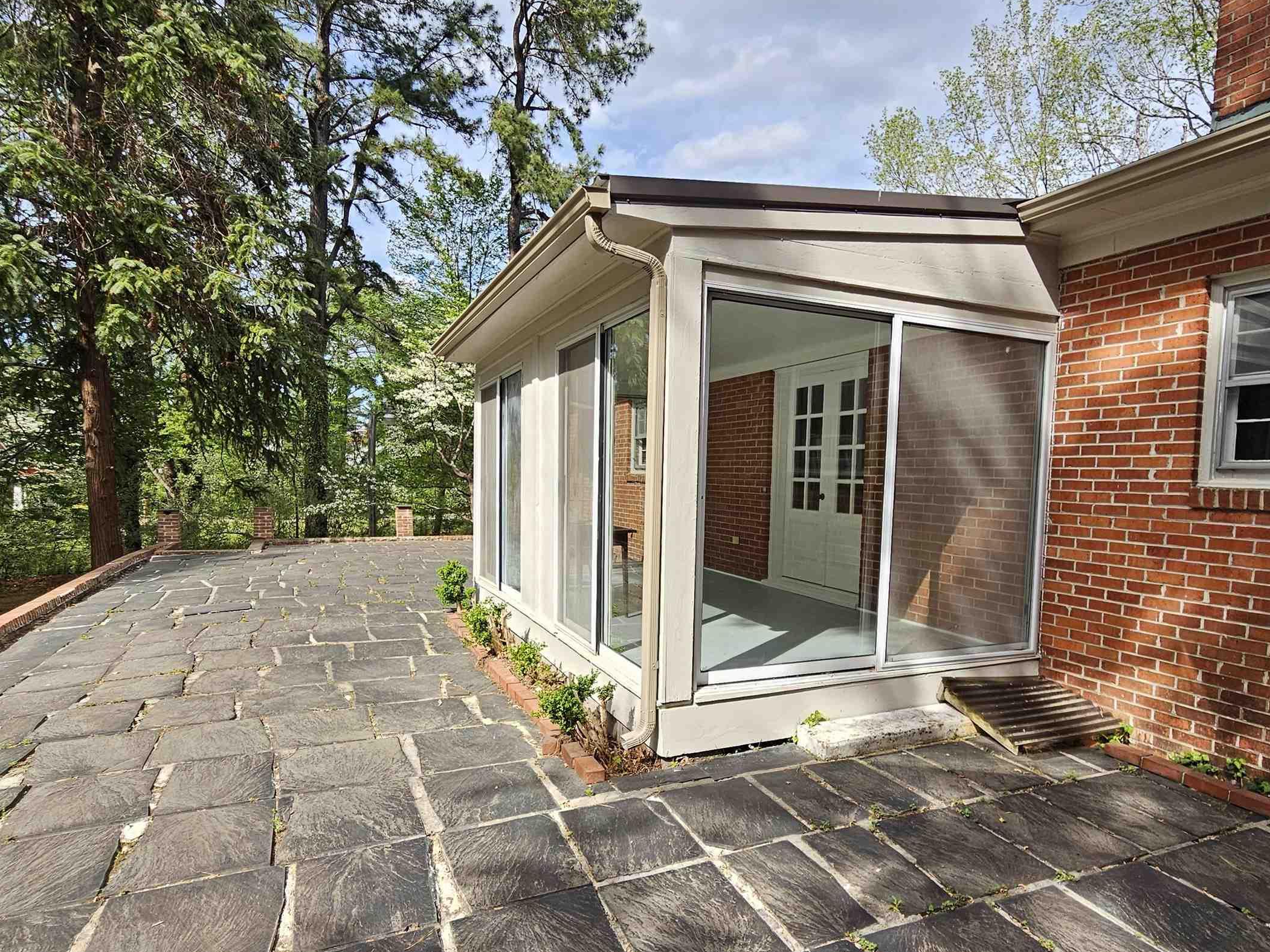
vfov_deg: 68.4
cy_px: 536
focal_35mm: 19
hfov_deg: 84.5
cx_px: 685
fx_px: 697
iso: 50
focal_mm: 2.2
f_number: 2.2
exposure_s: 1/746
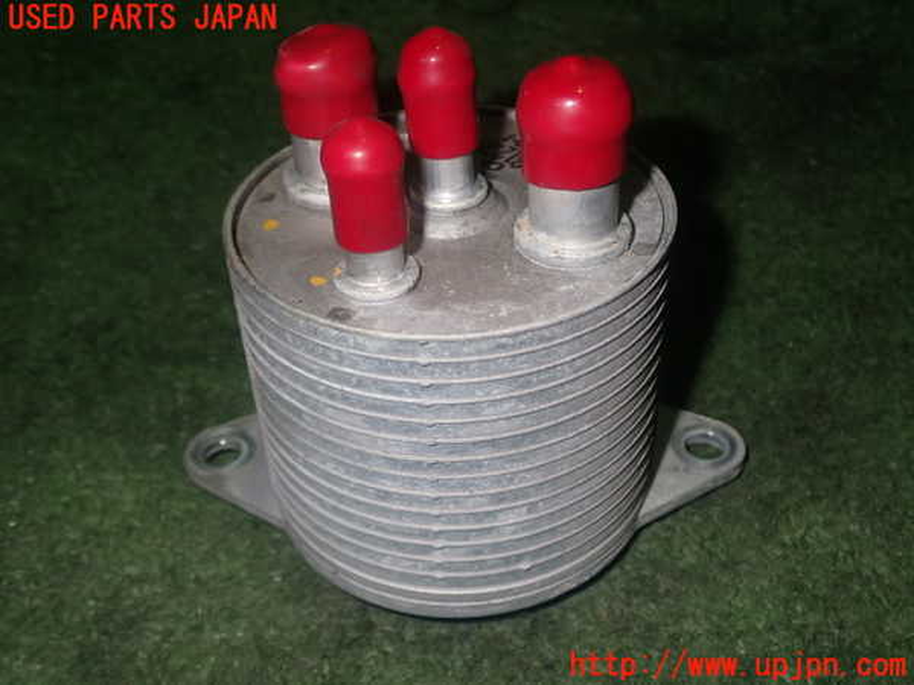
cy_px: 342
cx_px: 457
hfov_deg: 45.8
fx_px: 1083
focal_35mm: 41
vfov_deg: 35.1
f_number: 8
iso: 250
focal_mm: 7.31
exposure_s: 1/40
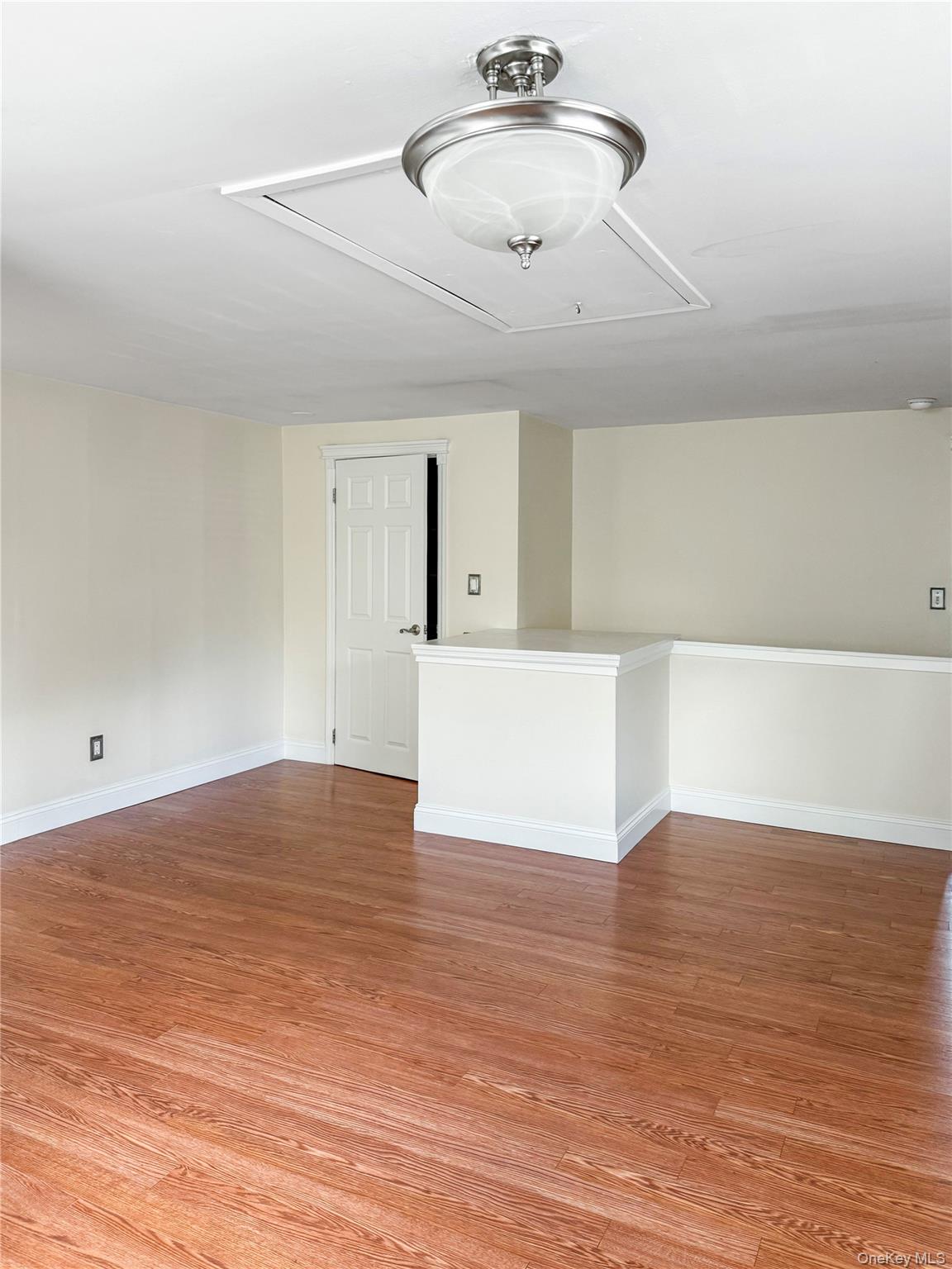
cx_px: 476
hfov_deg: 56.8
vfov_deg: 71.6
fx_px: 880
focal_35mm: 24
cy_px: 634
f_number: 1.78
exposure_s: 1/108
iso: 200
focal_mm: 6.76
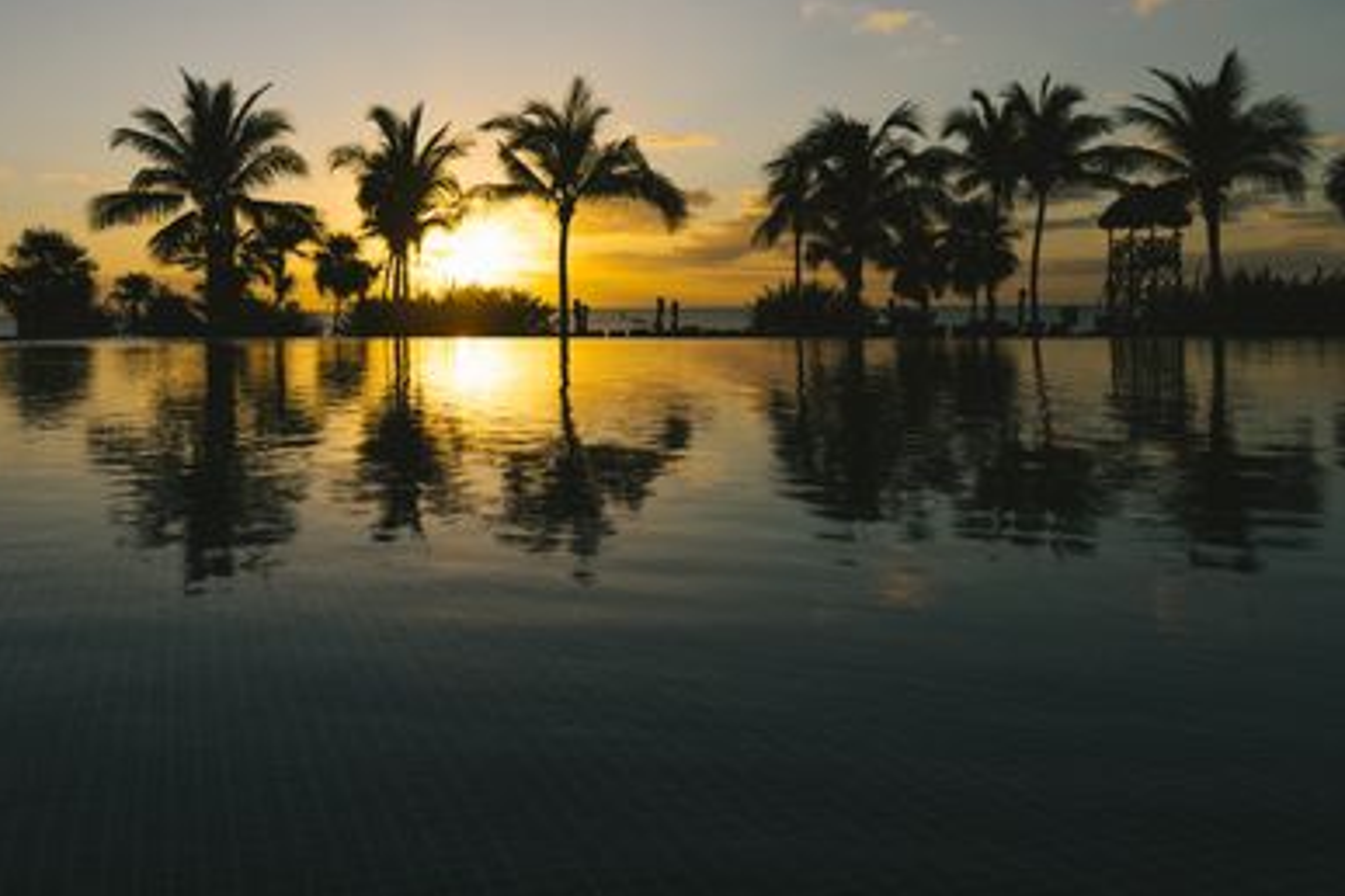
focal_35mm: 33
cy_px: 257
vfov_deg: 39.2
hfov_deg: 56.2
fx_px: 1233
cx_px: 462
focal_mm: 6.86
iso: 100
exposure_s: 1/5400
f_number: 1.8
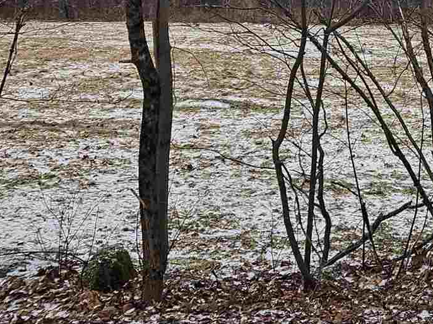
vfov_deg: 13.7
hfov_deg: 17.9
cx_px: 554
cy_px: -124
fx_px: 1288
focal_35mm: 103
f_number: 1.8
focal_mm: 5.4
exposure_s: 1/161
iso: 25
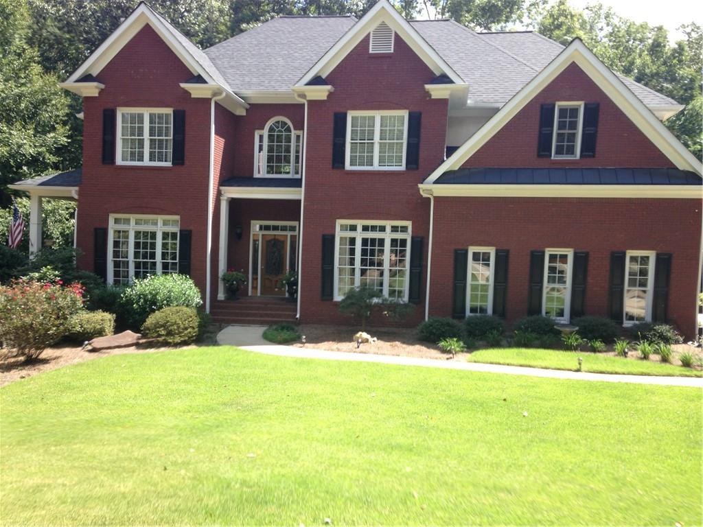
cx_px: 352
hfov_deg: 55.4
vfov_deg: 42.9
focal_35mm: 33
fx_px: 670
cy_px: 264
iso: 50
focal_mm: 4.12
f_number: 2.4
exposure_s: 1/299
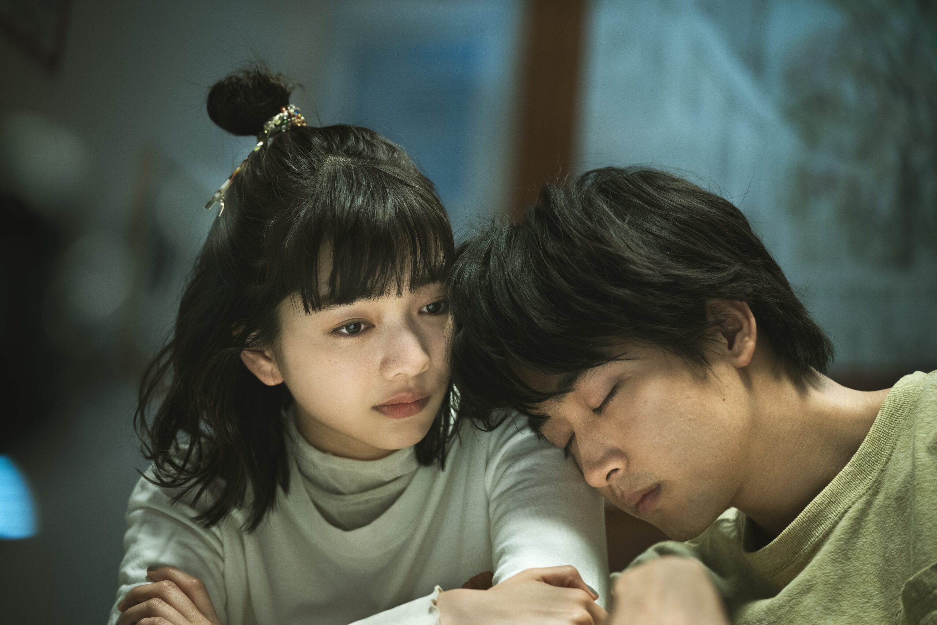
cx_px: 468
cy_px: 312
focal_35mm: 108
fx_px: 2811
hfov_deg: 18.9
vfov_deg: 12.7
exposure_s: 1/100
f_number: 2.8
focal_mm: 108
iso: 1600
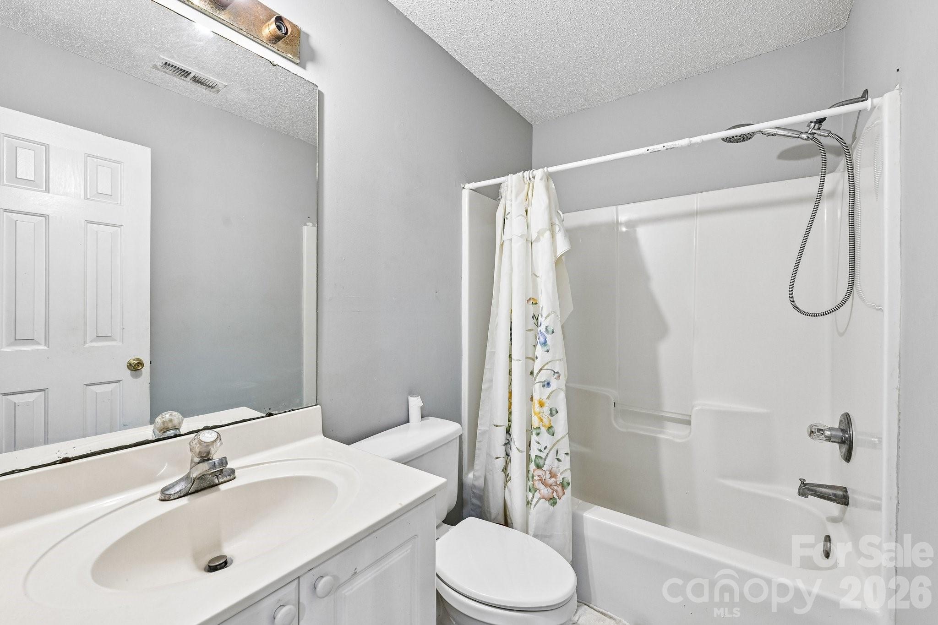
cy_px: 312
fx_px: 365
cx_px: 469
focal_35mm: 14
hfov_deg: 104.3
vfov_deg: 81.2
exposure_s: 1/15
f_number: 8
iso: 360
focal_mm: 14
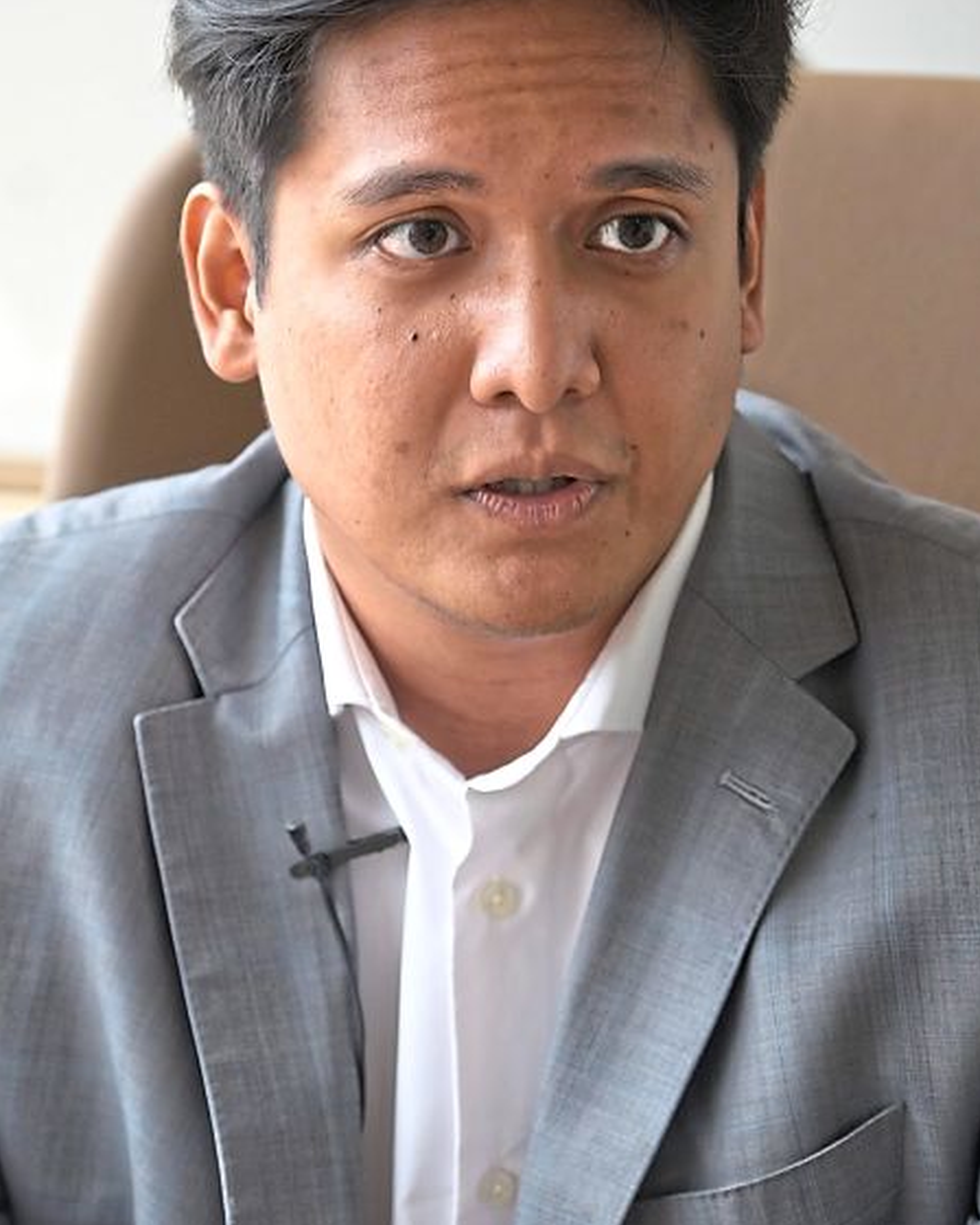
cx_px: 409
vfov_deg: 9.1
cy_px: 879
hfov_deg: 7.3
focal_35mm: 212
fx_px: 7686
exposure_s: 1/100
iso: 640
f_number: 4
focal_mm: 102
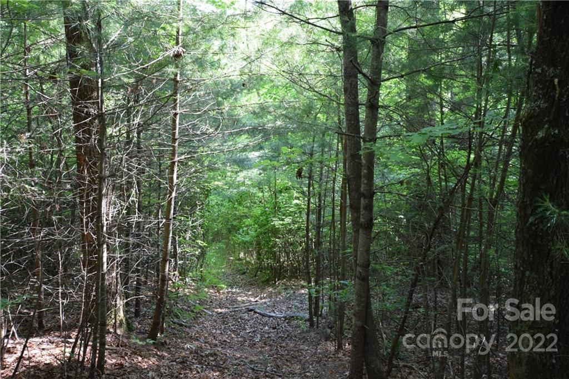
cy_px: 190
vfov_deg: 36.8
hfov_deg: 53.1
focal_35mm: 36
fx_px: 569
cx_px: 284
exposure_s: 1/60
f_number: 4.5
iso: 560
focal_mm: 24
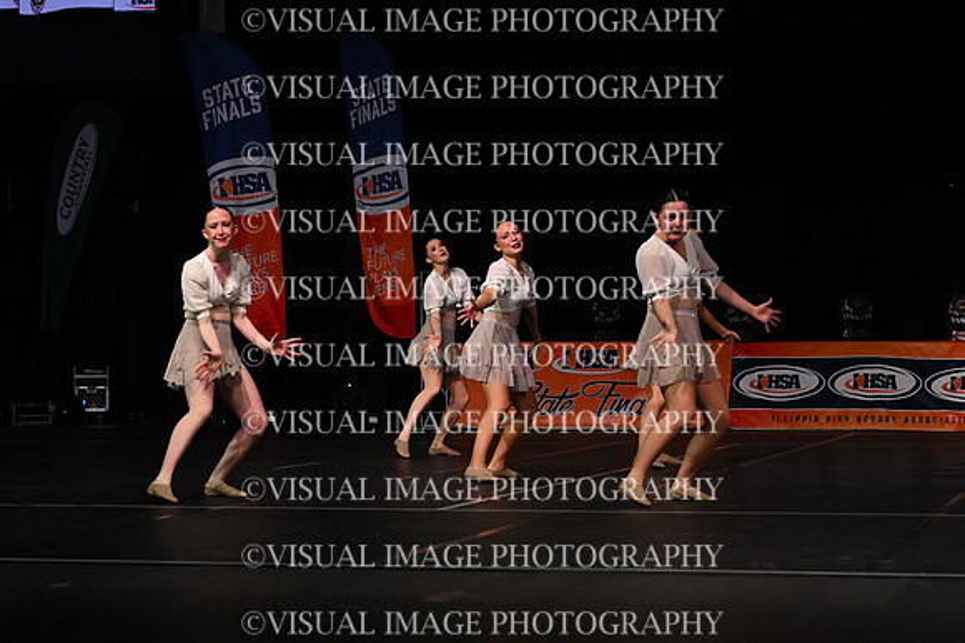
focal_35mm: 90
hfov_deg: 22.6
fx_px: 2411
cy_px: 322
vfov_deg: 15.2
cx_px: 482
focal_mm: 60
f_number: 4
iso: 6400
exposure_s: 1/1000
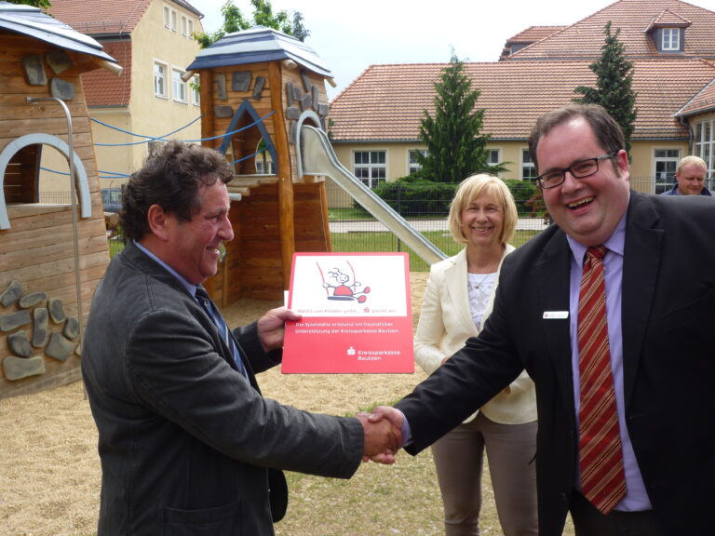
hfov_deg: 51.4
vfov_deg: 39.7
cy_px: 268
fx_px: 744
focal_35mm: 36
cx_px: 358
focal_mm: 6.3
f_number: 4
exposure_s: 1/250
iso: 80
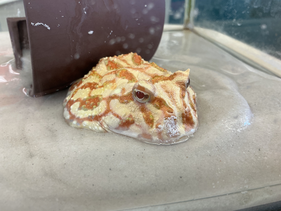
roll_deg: +1.1
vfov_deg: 48.2
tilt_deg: -30.0
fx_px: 235
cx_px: 140
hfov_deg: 61.7
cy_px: 106
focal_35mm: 29
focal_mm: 3
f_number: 1.8
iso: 50
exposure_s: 1/50
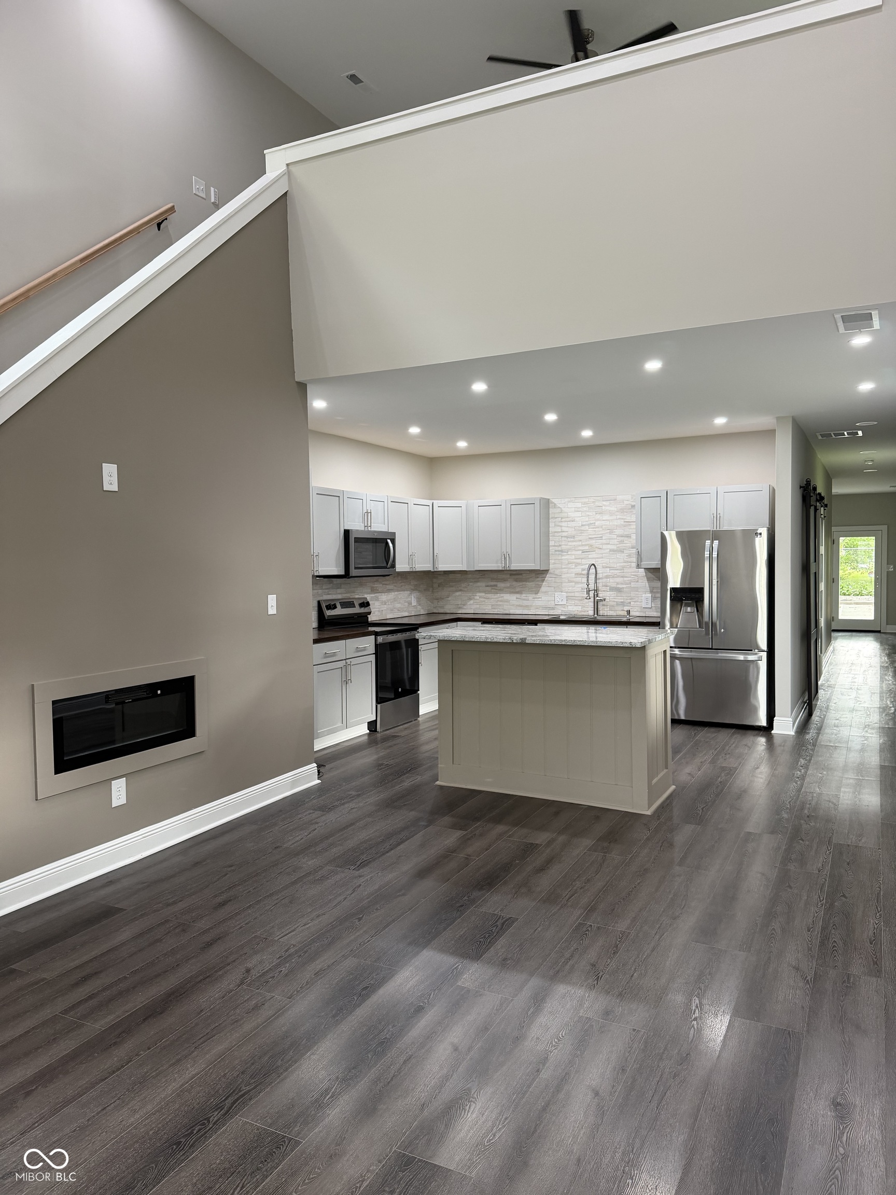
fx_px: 828
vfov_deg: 71.6
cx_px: 448
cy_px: 598
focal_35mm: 24
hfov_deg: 56.8
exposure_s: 1/60
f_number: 1.78
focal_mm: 6.76
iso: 200
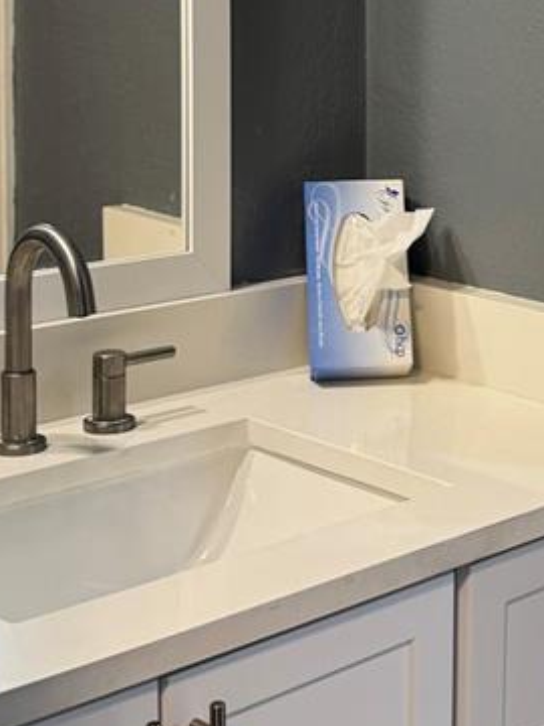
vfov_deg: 24.0
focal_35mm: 80
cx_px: 596
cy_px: 123
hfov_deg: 17.8
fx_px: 1676
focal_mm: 6.76
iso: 125
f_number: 1.78
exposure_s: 1/60
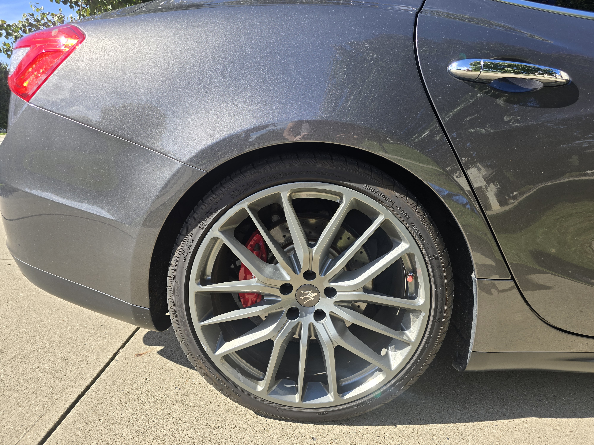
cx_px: 297
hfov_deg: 73.9
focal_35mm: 23
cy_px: 222
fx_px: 395
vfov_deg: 58.9
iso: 12
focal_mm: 6.3
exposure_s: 1/325
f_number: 1.7
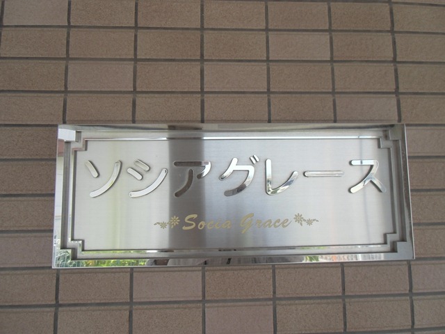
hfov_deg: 71.6
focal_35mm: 24
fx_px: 309
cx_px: 222
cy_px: 167
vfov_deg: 56.8
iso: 64
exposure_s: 1/200
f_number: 3
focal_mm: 4.24
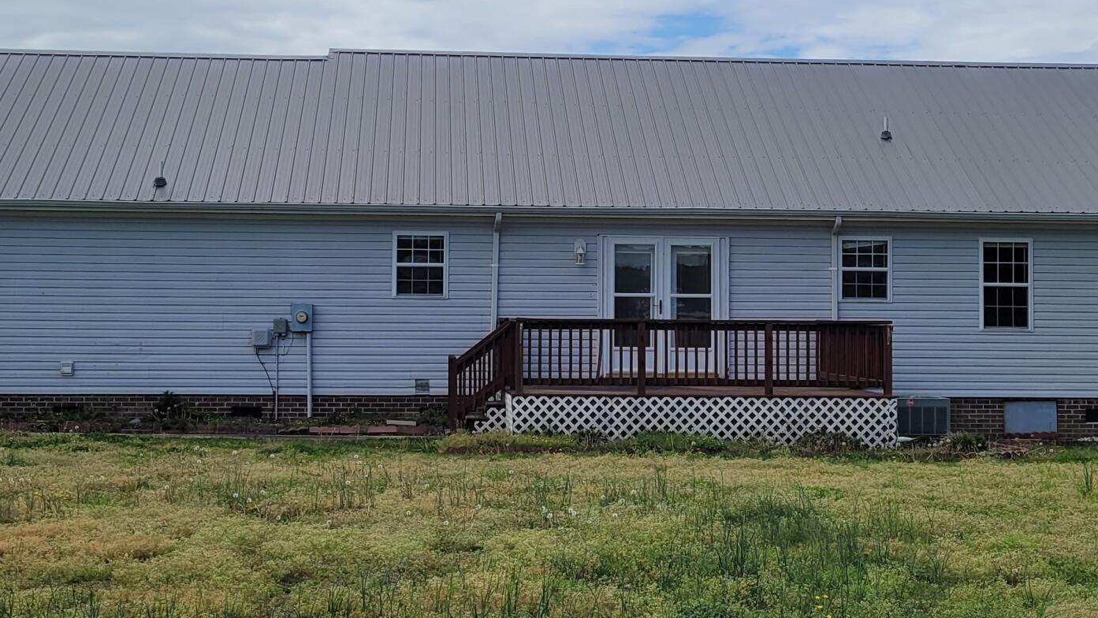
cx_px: 590
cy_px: 215
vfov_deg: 19.7
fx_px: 1776
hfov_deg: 34.3
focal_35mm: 61
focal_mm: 5.4
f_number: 1.8
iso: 40
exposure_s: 1/5061
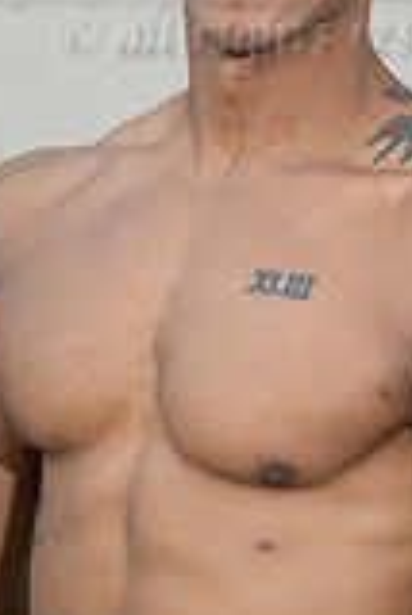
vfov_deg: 7.5
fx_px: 4676
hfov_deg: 5.0
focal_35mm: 273
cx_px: 273
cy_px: -4
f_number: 2.8
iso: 200
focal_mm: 97
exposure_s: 1/800
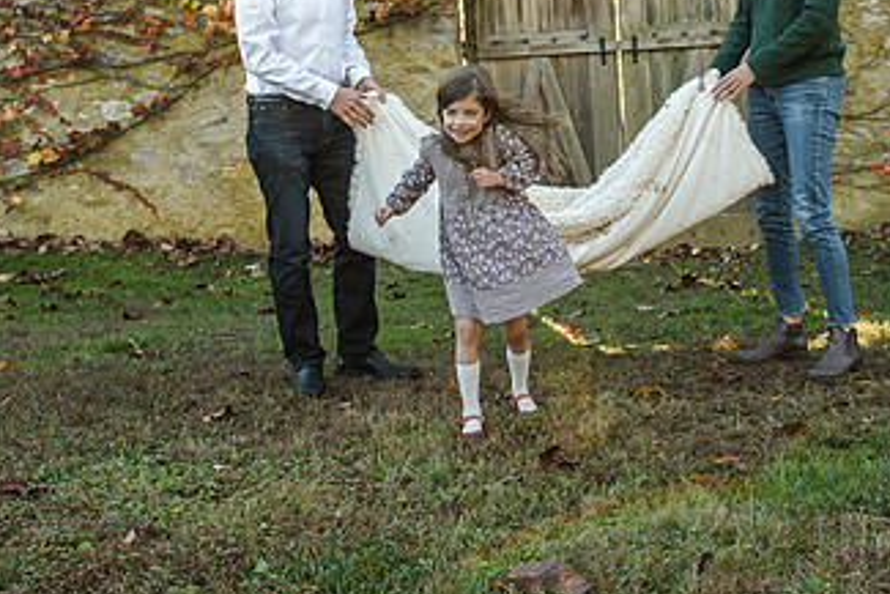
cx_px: 482
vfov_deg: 26.4
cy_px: 92
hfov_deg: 39.6
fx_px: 1237
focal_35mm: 50
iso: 640
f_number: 5.6
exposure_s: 1/320
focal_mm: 28
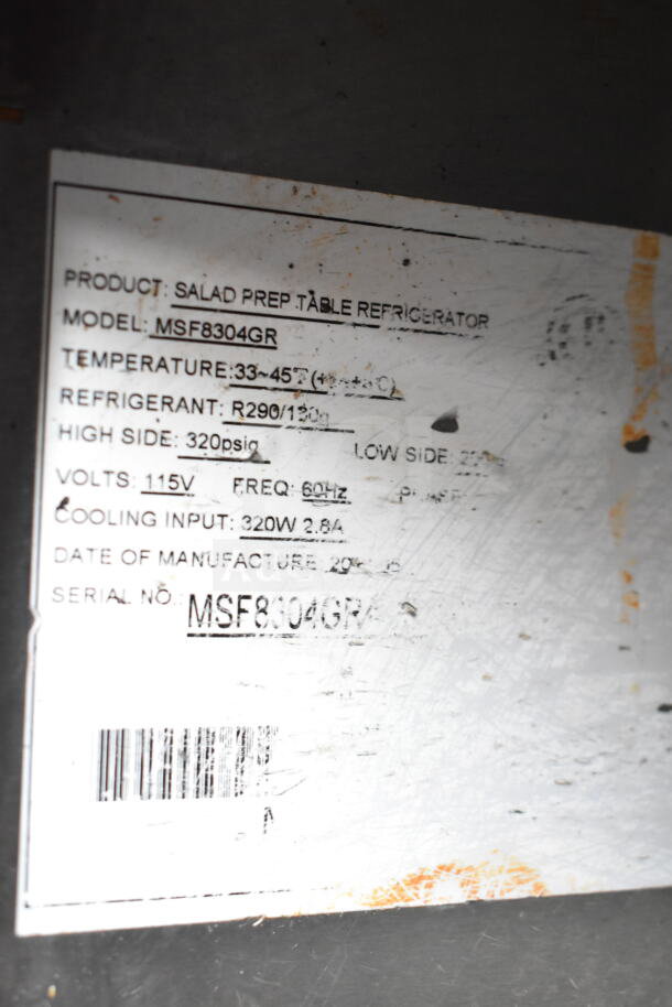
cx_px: 336
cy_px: 504
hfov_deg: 29.9
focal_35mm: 45
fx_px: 1259
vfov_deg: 43.6
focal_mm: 30
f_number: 4.2
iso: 2500
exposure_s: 1/50
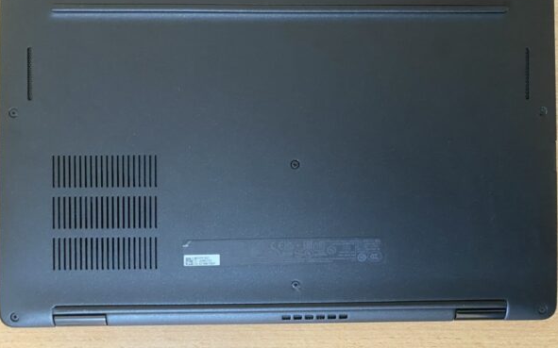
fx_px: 426
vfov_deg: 44.3
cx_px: 279
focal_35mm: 28
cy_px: 138
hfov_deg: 66.5
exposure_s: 1/25
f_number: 1.8
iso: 800
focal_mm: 4.25
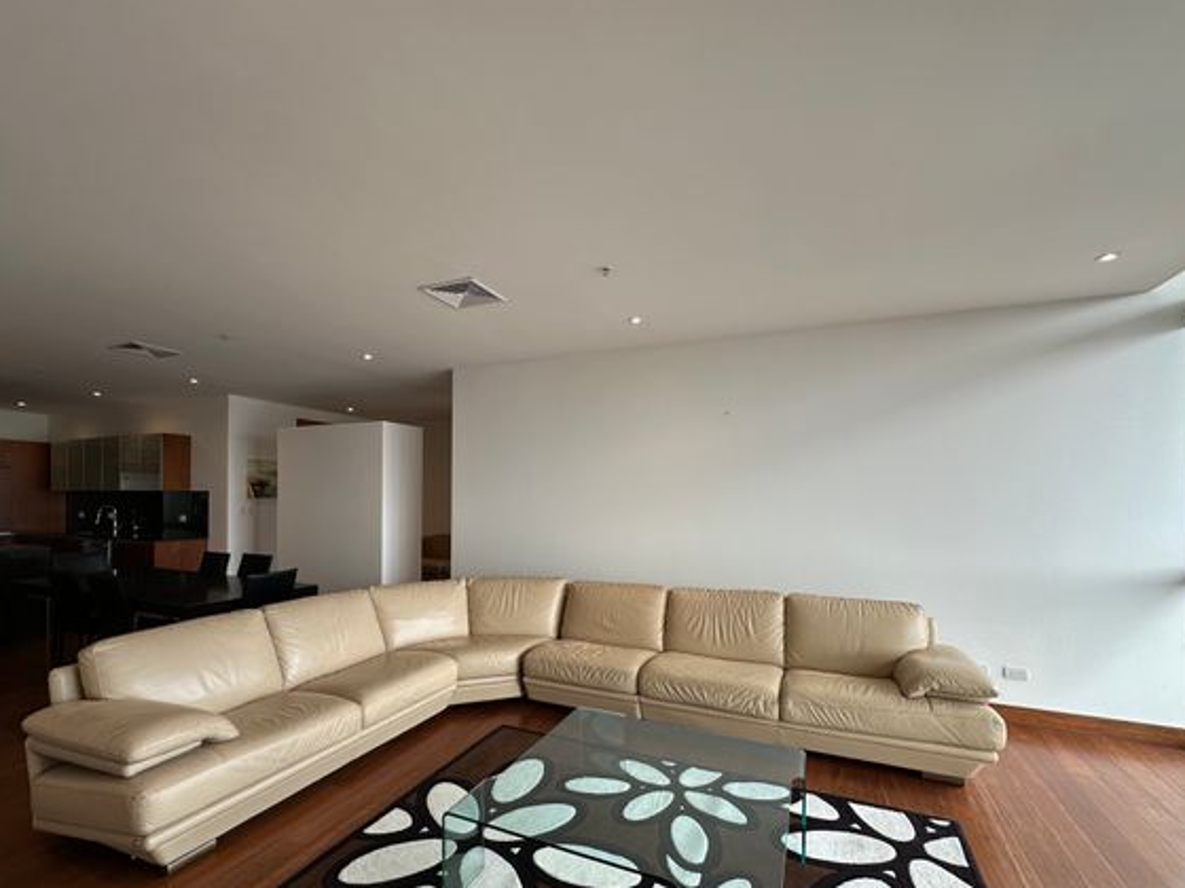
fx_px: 548
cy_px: 499
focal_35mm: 16
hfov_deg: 94.5
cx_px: 569
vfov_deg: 77.8
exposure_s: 1/99
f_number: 2.2
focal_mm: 2.22
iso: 50
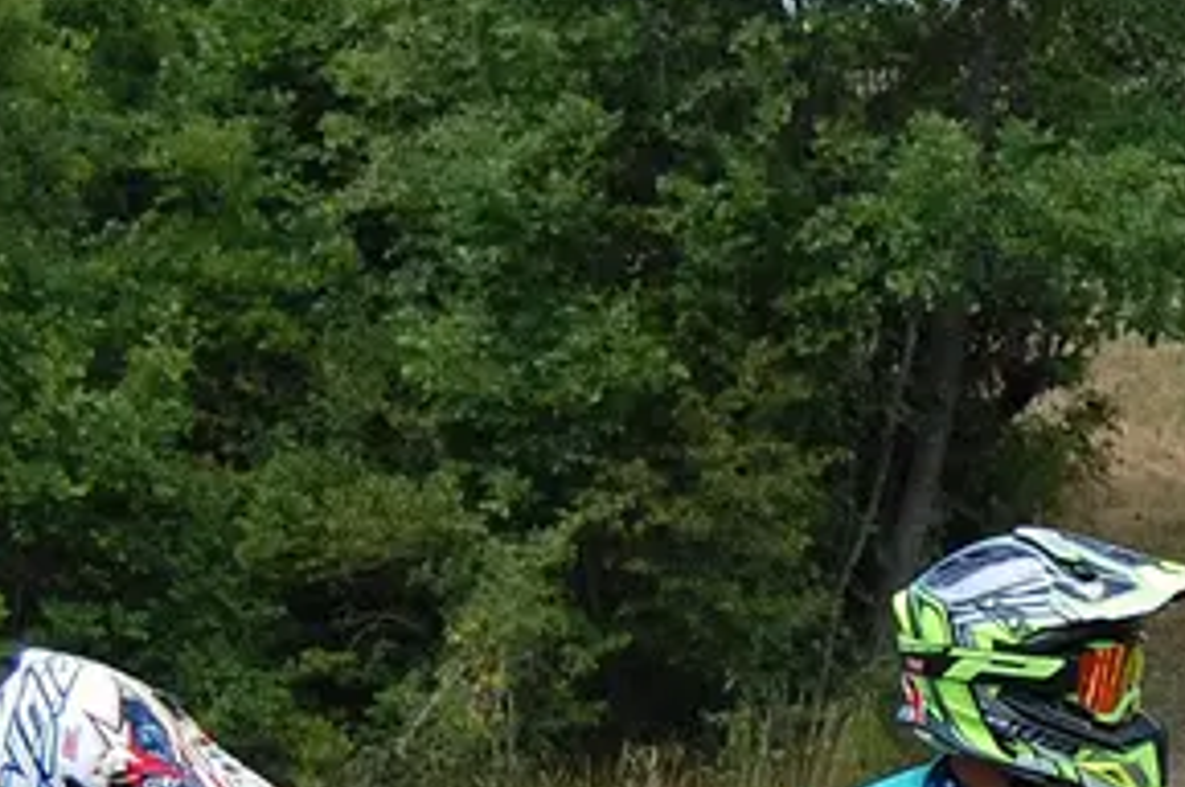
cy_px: 816
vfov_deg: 8.4
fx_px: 5326
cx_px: 1374
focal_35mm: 162
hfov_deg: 12.4
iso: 280
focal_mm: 26
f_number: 4
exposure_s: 1/1000
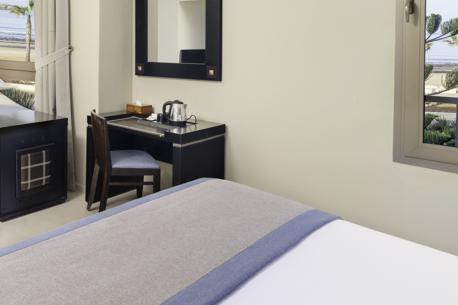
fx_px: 420
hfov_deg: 53.9
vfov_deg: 38.0
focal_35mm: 33
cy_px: 46
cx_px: 100
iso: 320
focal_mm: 16
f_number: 11
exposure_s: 1/100
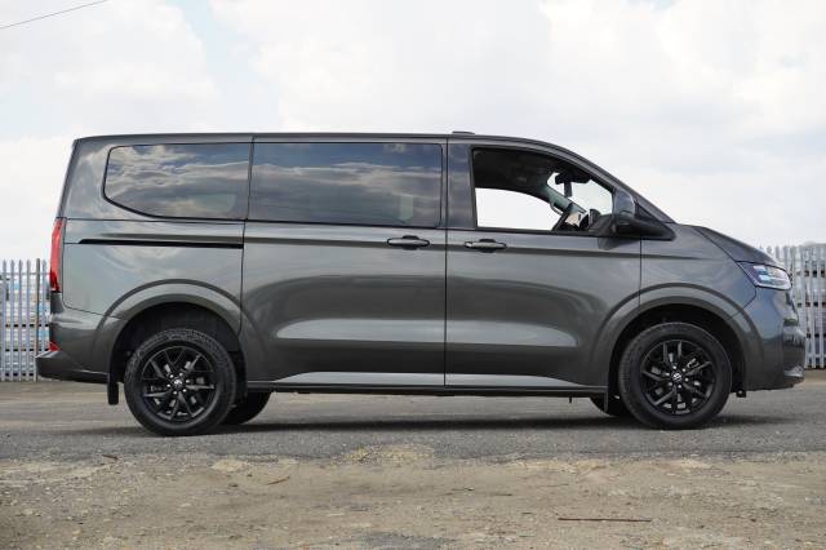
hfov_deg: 38.9
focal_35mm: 51
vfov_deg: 26.5
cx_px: 413
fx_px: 1170
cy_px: 275
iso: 100
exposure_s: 1/90
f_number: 6.7
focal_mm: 34
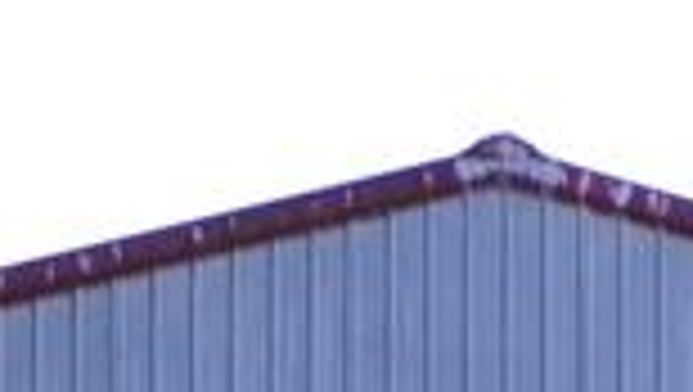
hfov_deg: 6.1
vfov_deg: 3.3
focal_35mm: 355
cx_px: 634
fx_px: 6530
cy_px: 1442
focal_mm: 8.7
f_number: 3.5
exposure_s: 1/34
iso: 122
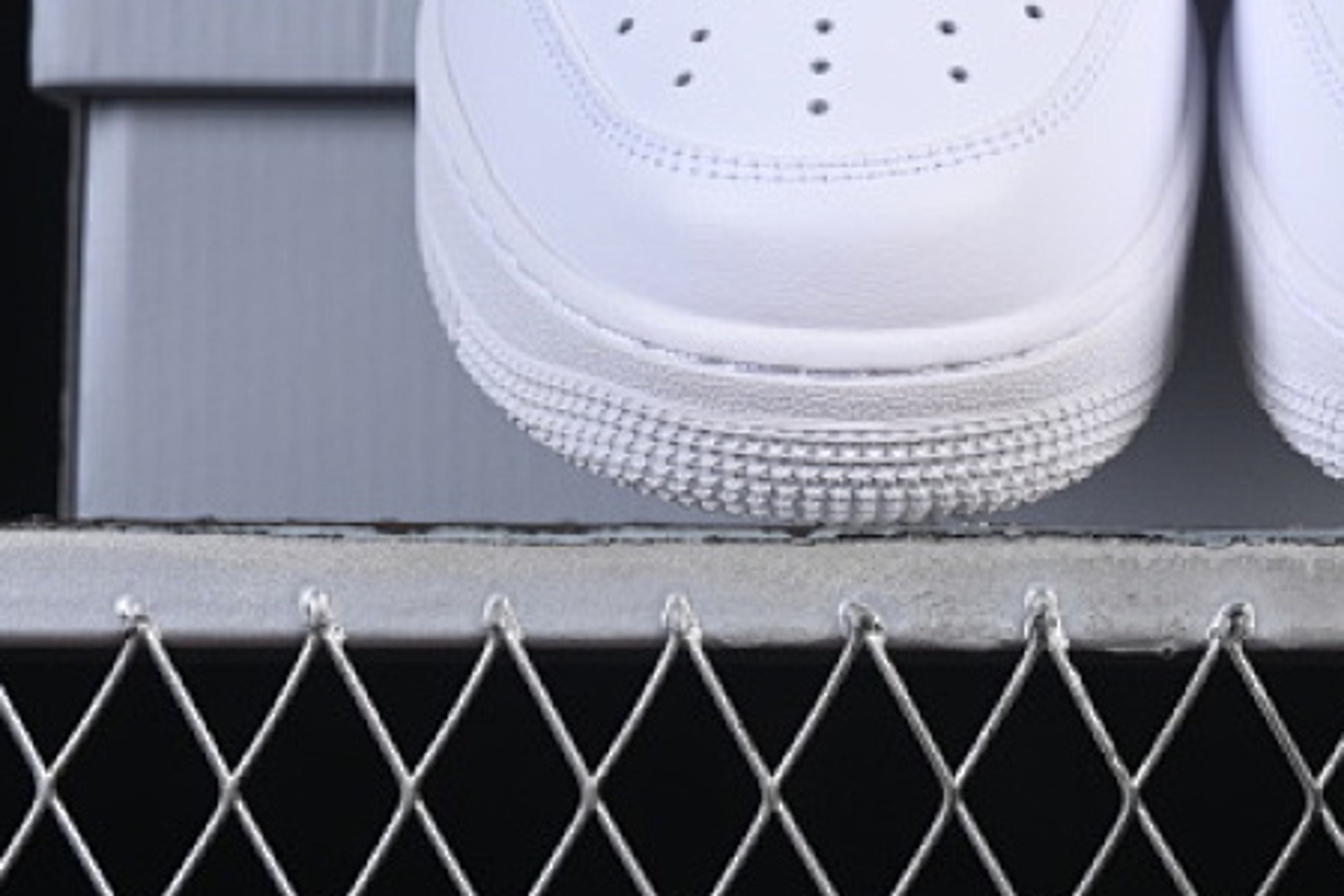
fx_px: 6719
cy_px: -137
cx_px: 1174
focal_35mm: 180
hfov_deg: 11.4
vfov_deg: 7.6
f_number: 8
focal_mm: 50
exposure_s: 1/100
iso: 160
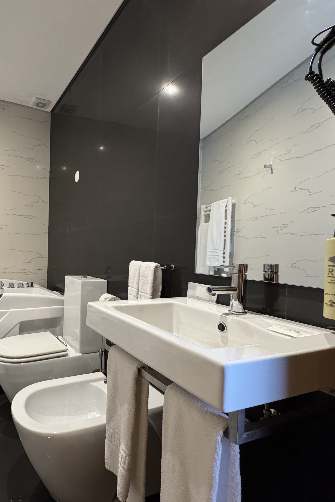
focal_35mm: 20
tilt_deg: -1.4
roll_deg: -0.7
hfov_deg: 57.5
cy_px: 256
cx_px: 69
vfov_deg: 84.0
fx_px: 279
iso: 320
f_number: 2.2
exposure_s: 1/100
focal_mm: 2.22
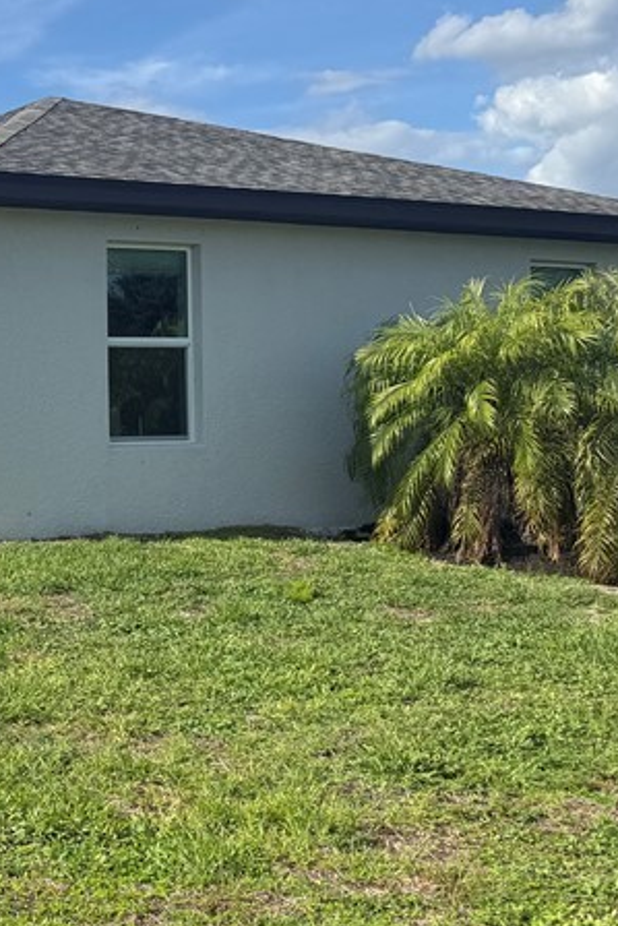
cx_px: -291
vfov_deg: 35.0
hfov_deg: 20.6
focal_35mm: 57
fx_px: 1467
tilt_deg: +0.3
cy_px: 444
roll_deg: +1.4
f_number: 1.78
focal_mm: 6.76
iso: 80
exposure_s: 1/3953
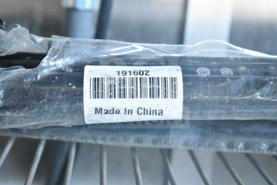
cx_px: 138
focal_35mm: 63
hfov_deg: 31.9
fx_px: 485
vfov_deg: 21.6
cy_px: 92
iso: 11400
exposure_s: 1/60
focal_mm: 42
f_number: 5
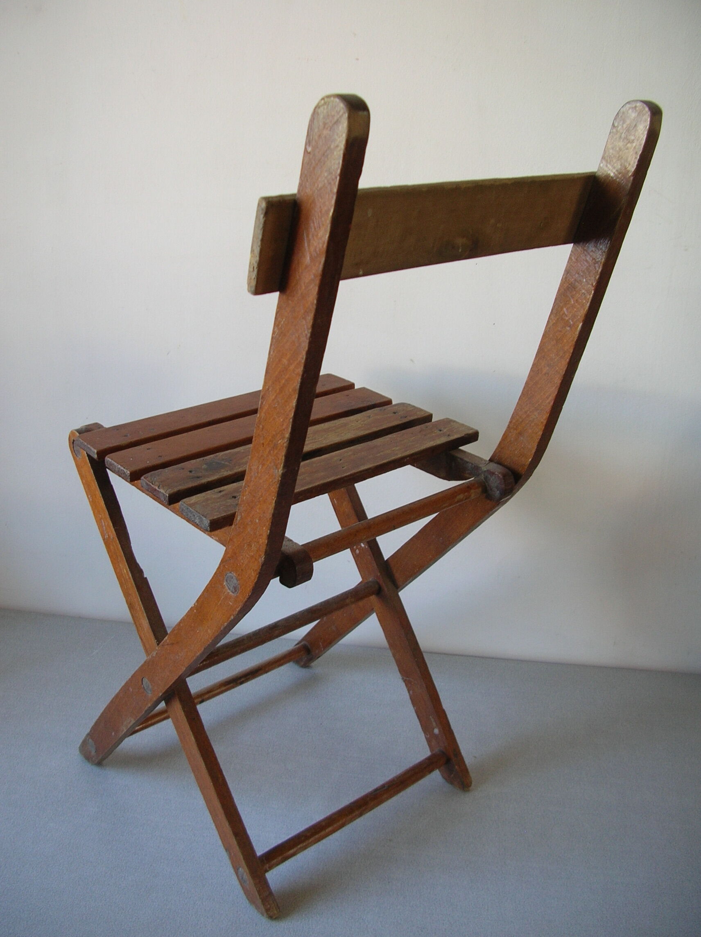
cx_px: 350
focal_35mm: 35
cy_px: 468
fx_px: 946
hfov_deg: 40.6
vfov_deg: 52.7
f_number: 2.8
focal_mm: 5.8
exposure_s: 1/15.6
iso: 50
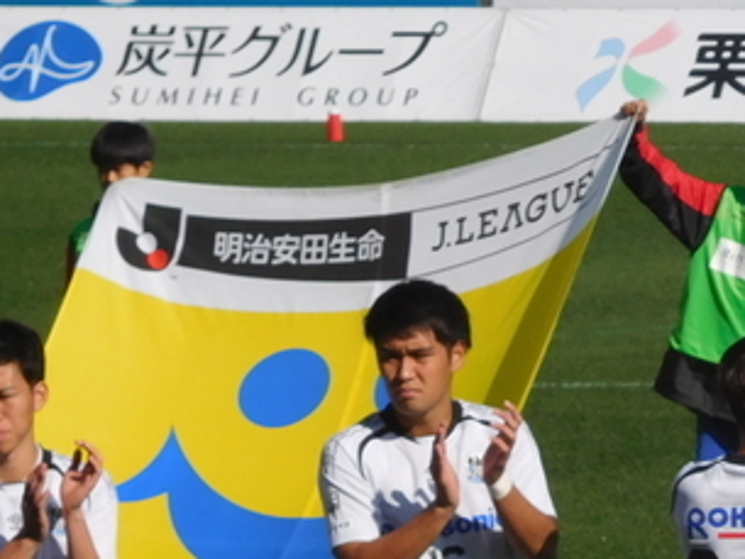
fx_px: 14124
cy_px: 483
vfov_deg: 2.3
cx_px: 747
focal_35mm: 656
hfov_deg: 3.0
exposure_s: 1/800
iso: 125
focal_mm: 44.6
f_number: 5.7
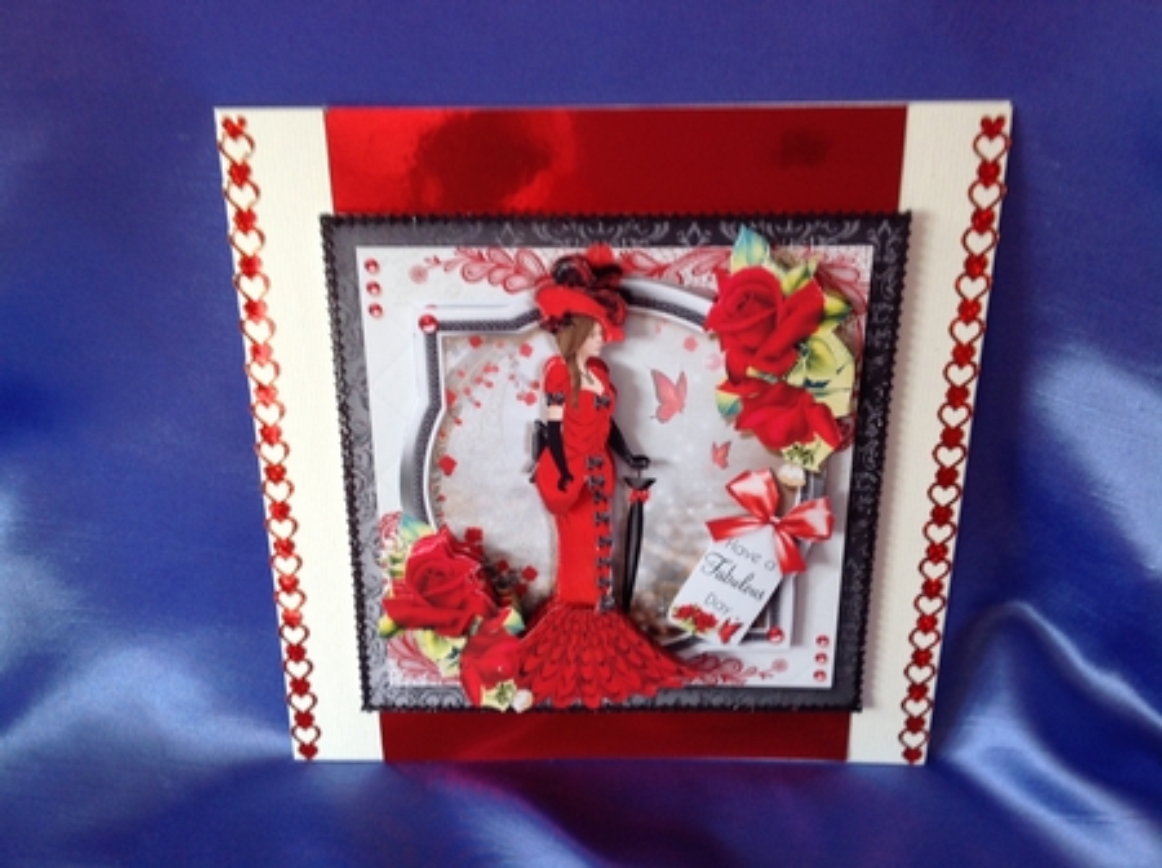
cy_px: 434
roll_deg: +0.7
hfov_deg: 52.7
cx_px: 581
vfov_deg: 40.6
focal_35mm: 35
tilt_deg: -43.4
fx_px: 1173
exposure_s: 1/15
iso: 80
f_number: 2.4
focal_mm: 4.28
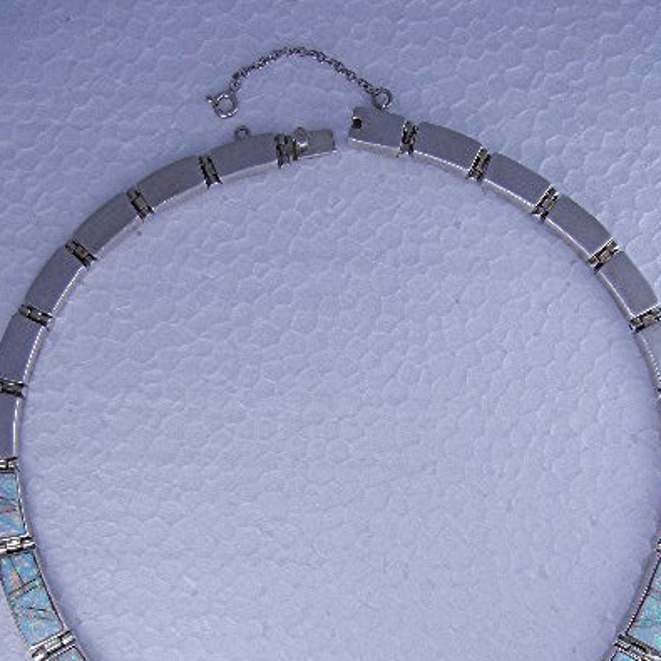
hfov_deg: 39.2
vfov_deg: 37.9
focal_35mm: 43
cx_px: 331
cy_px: 519
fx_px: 929
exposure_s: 1/176
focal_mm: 5.4
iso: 160
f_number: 3.5
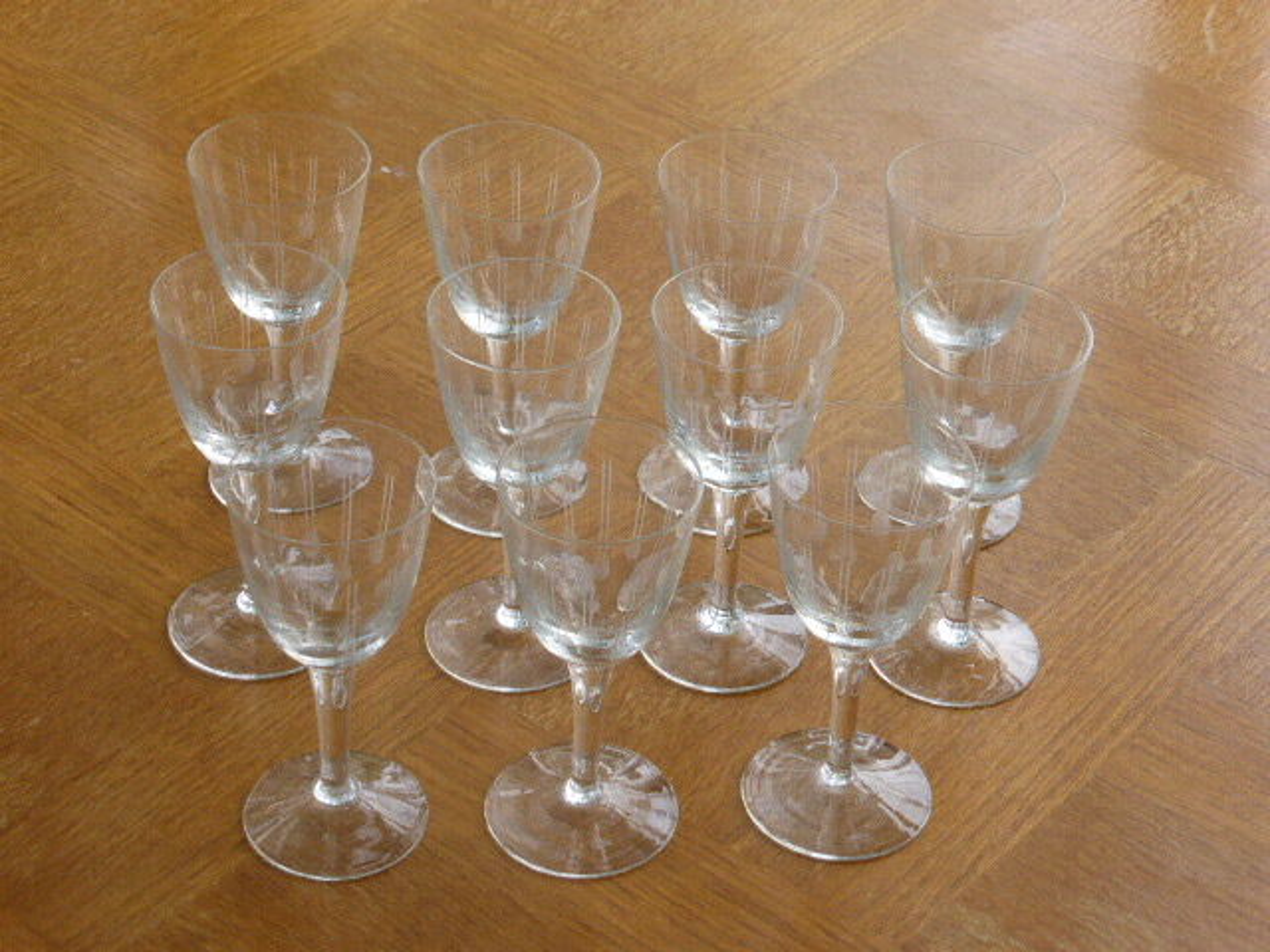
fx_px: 3119
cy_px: 476
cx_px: 635
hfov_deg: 23.0
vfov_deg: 17.4
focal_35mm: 85
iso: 400
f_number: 5.1
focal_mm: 14.2
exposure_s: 1/250
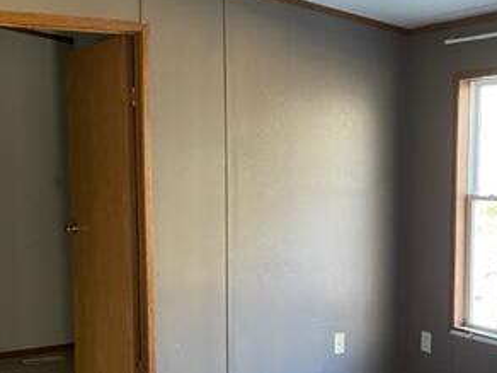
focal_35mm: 57
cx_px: 189
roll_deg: +1.2
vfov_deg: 25.5
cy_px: 249
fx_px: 818
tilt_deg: -6.4
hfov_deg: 33.6
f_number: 1.6
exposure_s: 1/59
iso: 500
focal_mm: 5.1
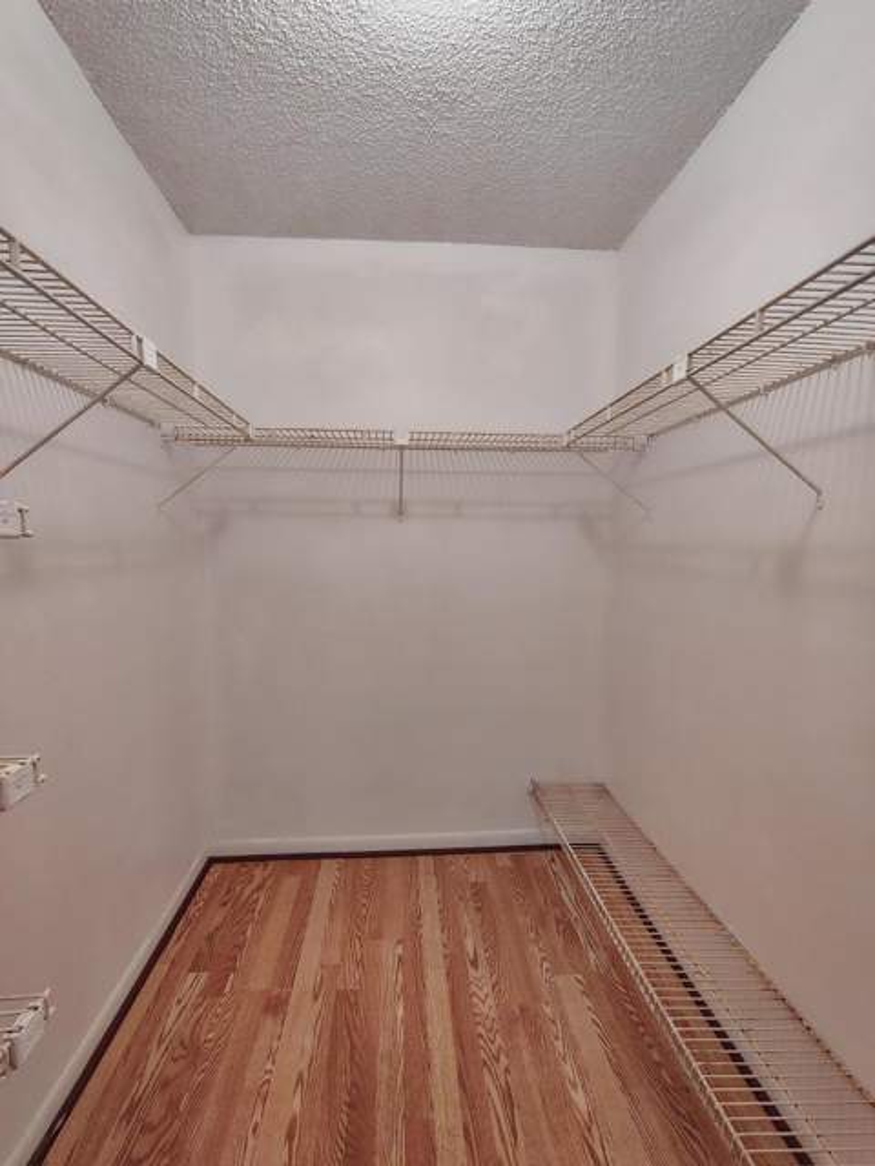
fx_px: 539
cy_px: 583
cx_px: 438
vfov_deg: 94.5
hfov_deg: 78.1
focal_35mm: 16
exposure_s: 1/30
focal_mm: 2.13
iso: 367
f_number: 2.2
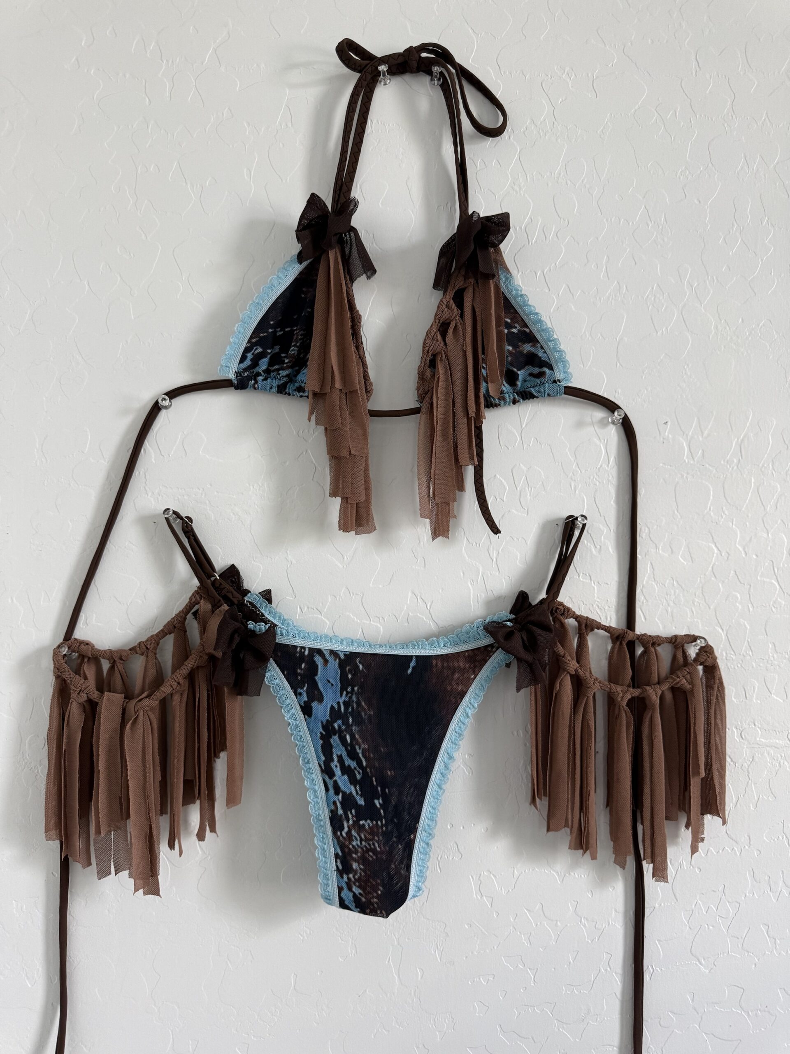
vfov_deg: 71.6
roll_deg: -0.3
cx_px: 395
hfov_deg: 56.8
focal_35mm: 24
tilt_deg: +0.8
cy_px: 527
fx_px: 730
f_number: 1.78
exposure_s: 1/60
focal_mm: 6.76
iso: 200
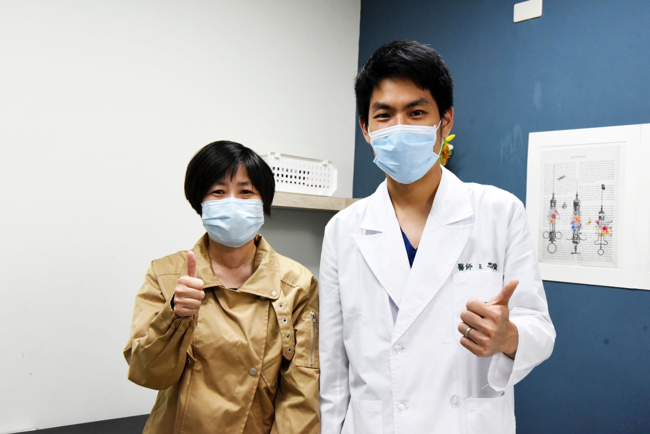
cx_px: 325
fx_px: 722
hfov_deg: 48.4
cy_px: 217
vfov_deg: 33.4
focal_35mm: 40
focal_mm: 40
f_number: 9
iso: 6400
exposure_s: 1/320
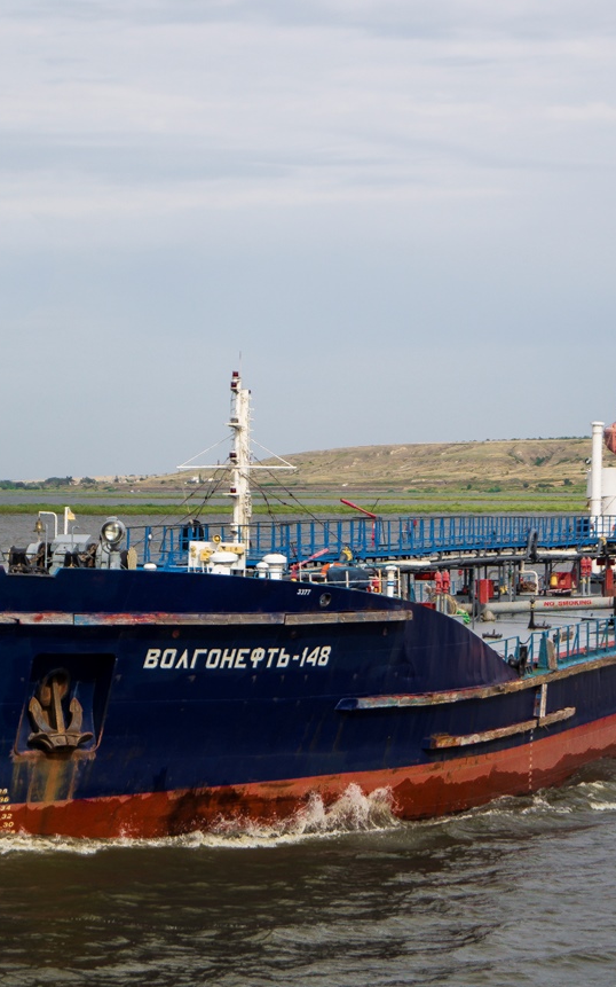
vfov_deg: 16.5
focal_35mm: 127
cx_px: 342
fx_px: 3406
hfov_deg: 10.3
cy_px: 494
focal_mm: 55
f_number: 5.6
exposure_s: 1/640
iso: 100
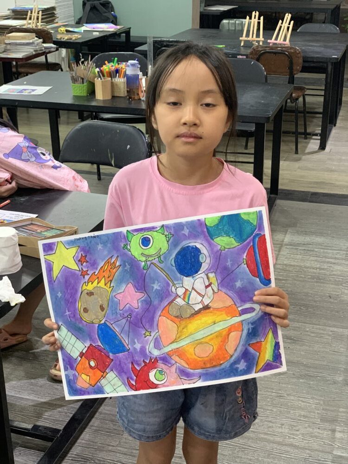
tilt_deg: -22.0
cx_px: 174
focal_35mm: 52
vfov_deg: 36.8
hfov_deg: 28.0
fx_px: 697
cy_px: 232
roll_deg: -0.5
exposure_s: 1/60
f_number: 2.4
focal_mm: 6
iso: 160
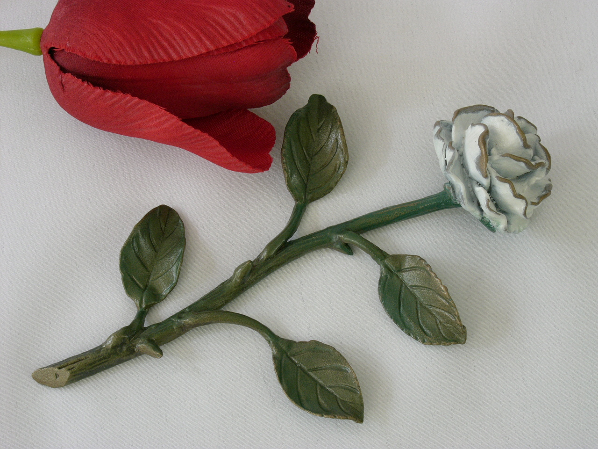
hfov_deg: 21.8
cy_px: 224
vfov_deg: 16.4
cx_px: 299
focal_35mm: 90
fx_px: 1555
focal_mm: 22.5
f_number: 9
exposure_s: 1/3.2
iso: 100
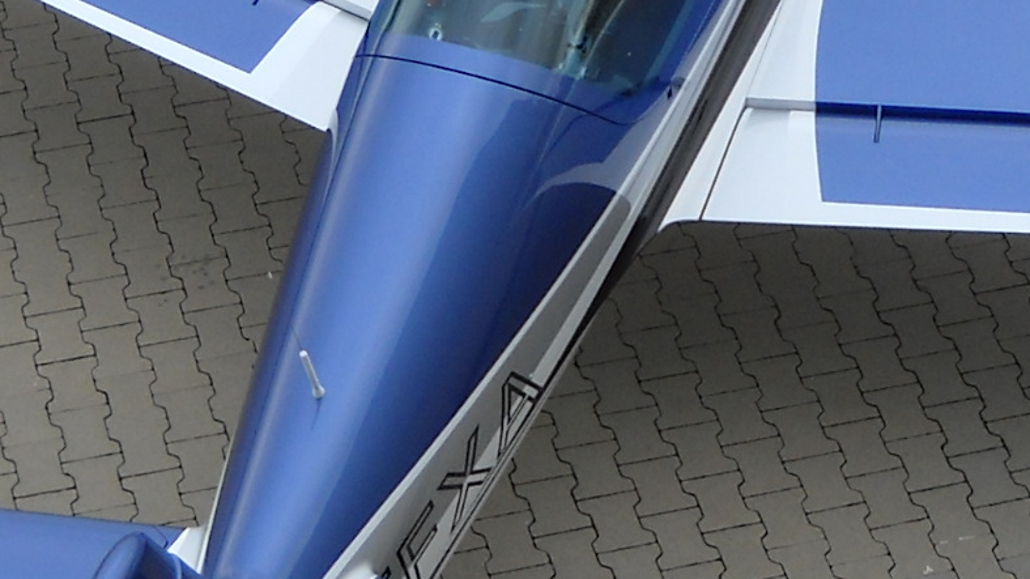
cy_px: 183
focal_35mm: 147
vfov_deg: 8.2
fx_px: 4014
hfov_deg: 14.6
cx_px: 680
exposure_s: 1/228
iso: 64
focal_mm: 6.72
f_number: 3.1
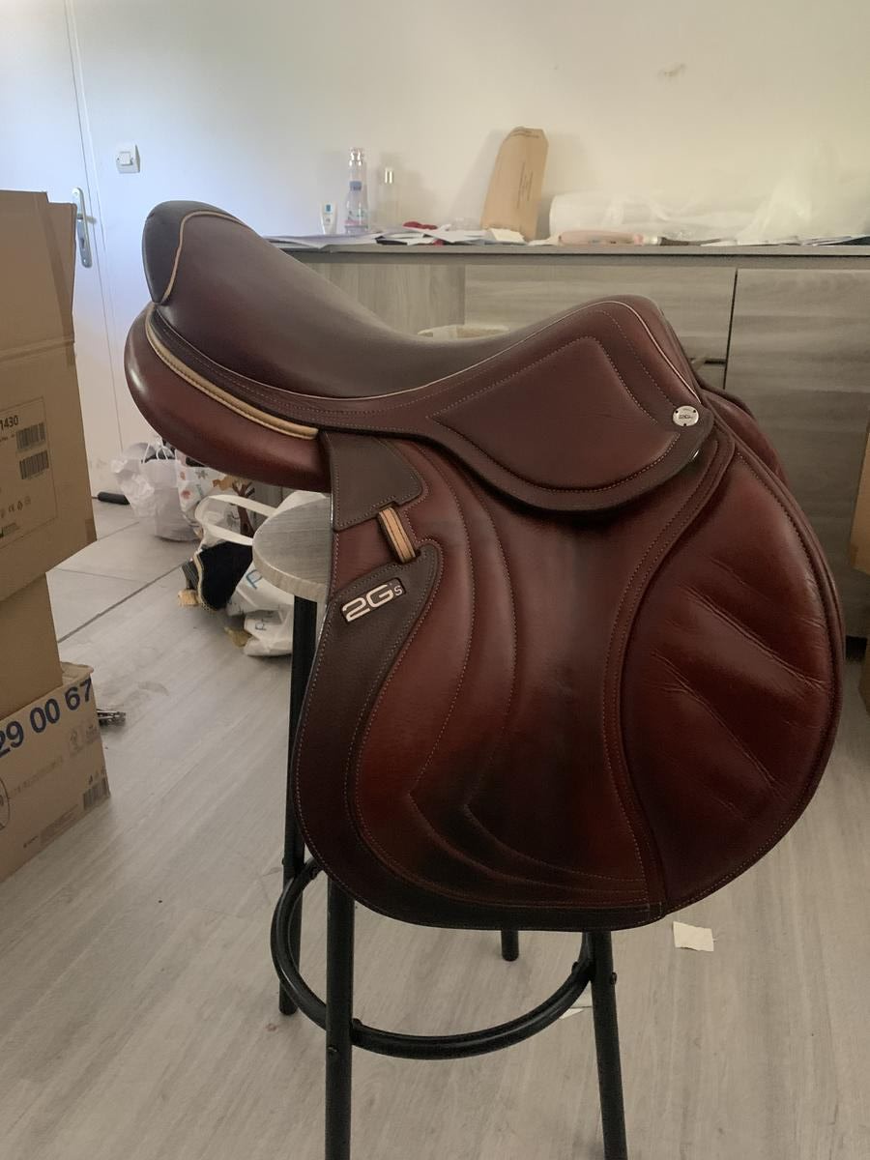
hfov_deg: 53.1
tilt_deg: -18.3
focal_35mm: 26
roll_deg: +0.0
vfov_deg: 67.3
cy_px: 580
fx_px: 871
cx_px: 435
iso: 800
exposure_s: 1/30
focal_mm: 4.25
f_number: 1.8
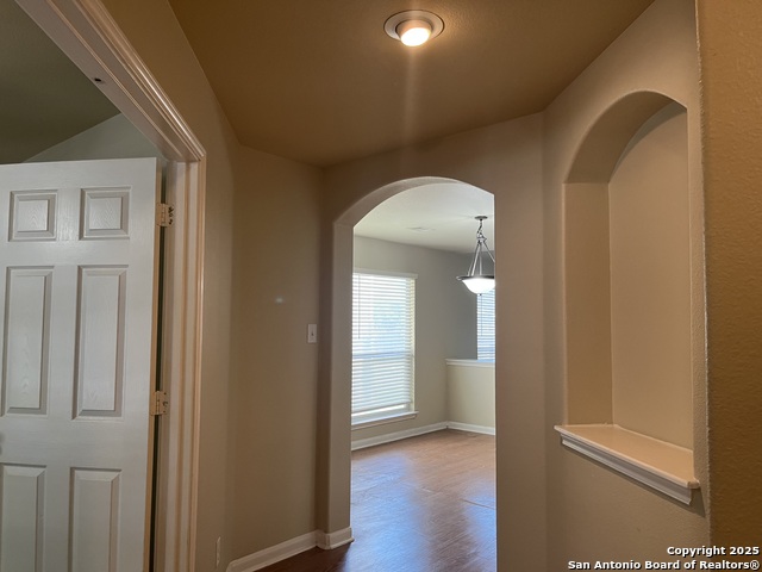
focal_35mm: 26
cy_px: 286
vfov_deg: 53.1
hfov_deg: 67.3
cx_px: 381
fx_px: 572
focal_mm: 5.1
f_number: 1.6
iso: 100
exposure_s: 1/60
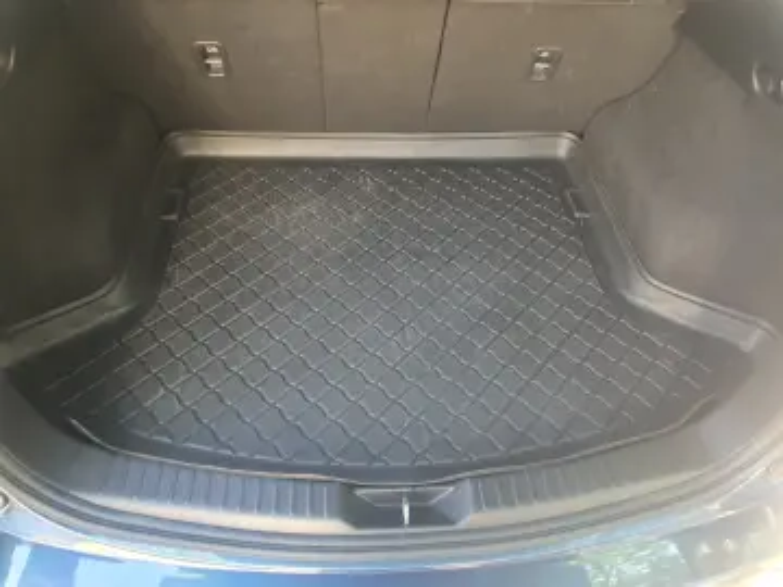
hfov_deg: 67.3
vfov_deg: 53.1
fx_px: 588
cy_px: 294
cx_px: 392
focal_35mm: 26
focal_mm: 4.3
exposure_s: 1/40
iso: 250
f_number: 2.4
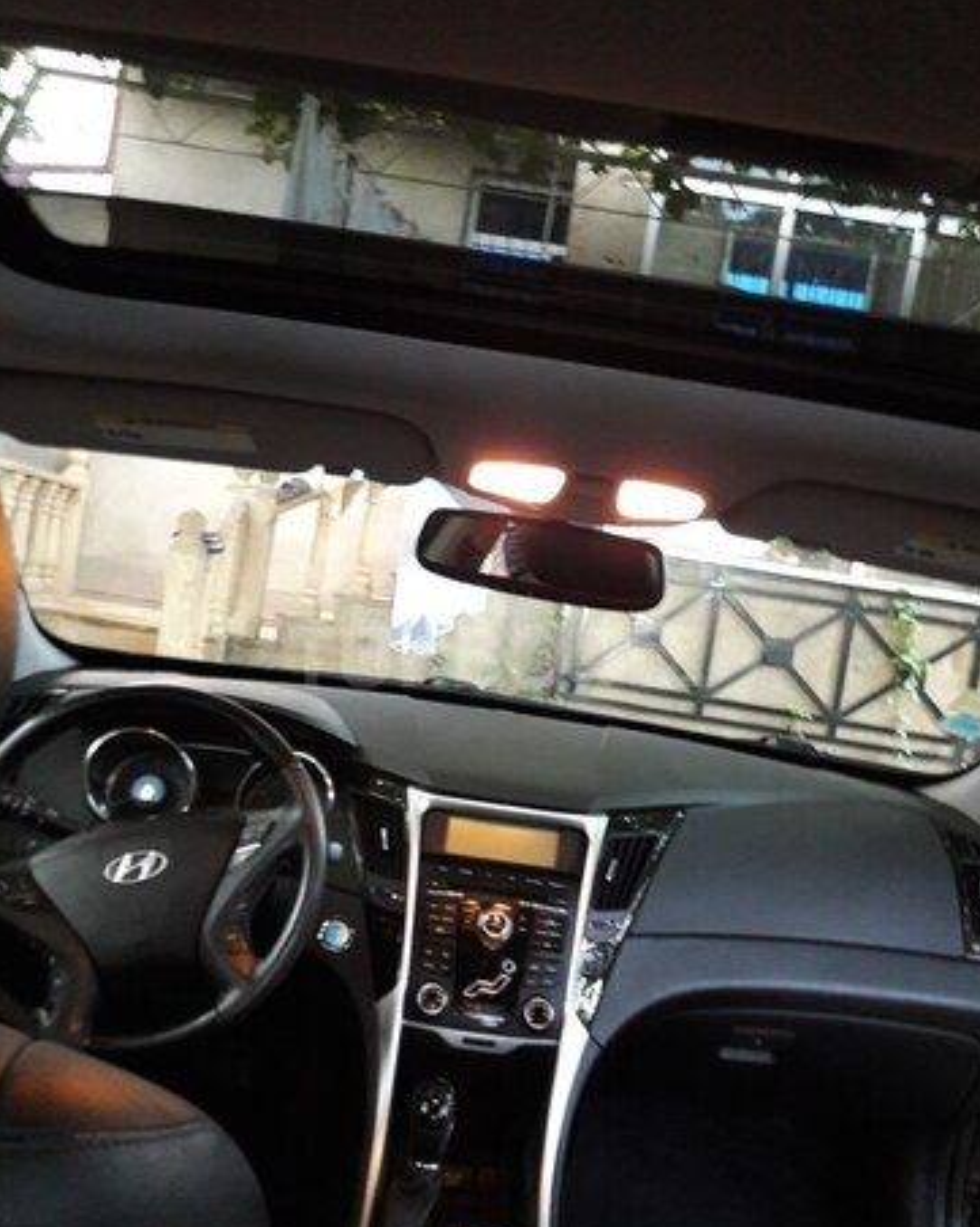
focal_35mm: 30
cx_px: 497
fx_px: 1089
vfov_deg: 58.7
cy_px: 657
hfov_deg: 48.5
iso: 400
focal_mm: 3.7
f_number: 1.9
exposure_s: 1/17
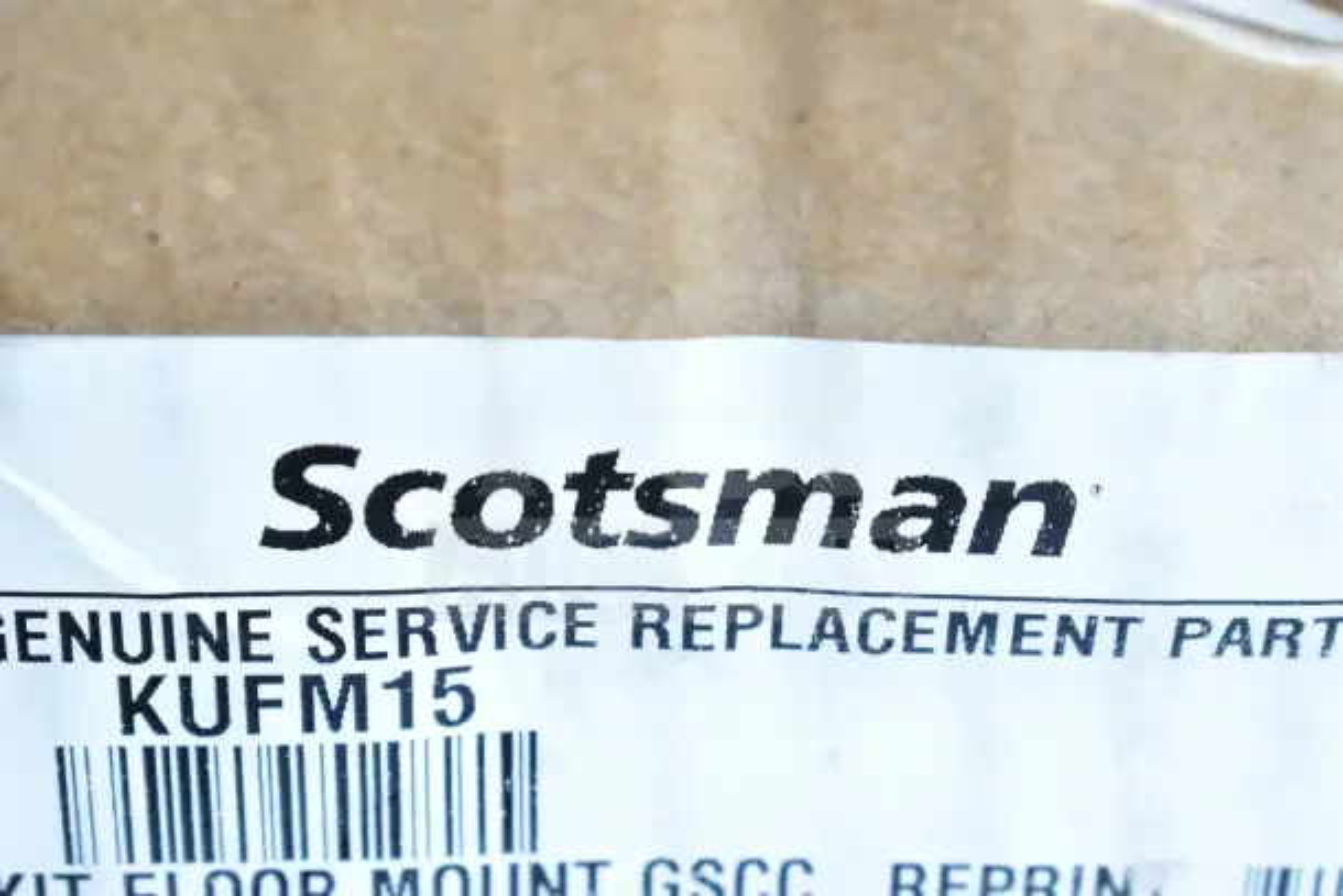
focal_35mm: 82
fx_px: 3078
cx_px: 672
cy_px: 448
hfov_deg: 24.6
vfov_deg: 16.6
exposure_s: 1/100
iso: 1100
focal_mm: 55
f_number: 5.6
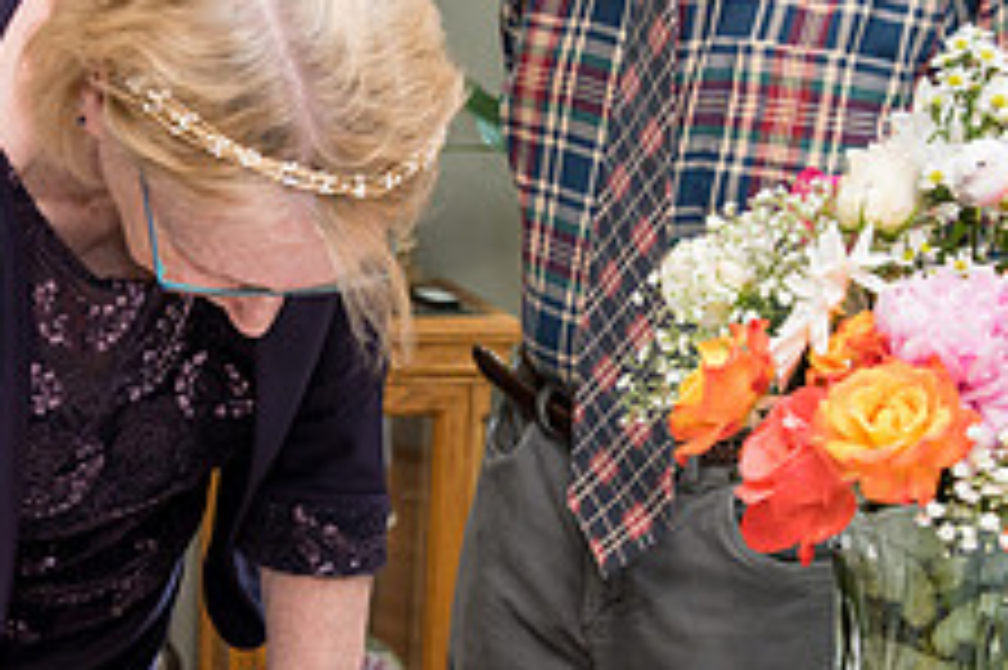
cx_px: 274
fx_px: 2322
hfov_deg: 24.3
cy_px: 465
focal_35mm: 83
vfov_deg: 16.4
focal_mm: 32
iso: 1600
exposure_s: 1/320
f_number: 4
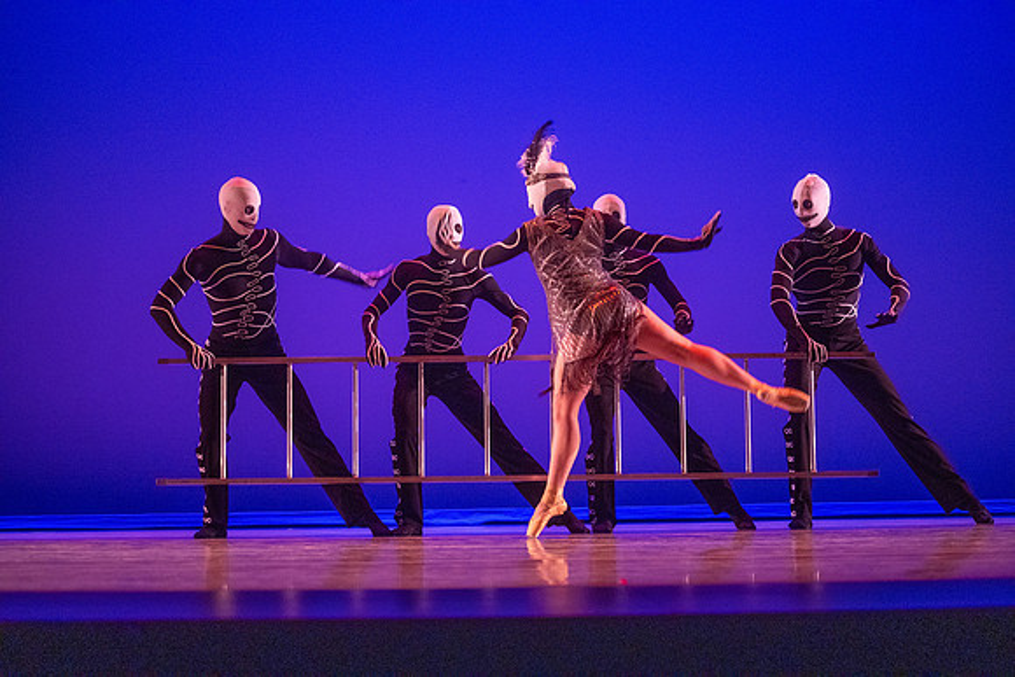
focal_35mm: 70
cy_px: 338
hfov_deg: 28.8
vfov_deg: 19.5
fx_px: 1974
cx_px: 508
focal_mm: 70
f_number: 4
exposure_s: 1/200
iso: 6400
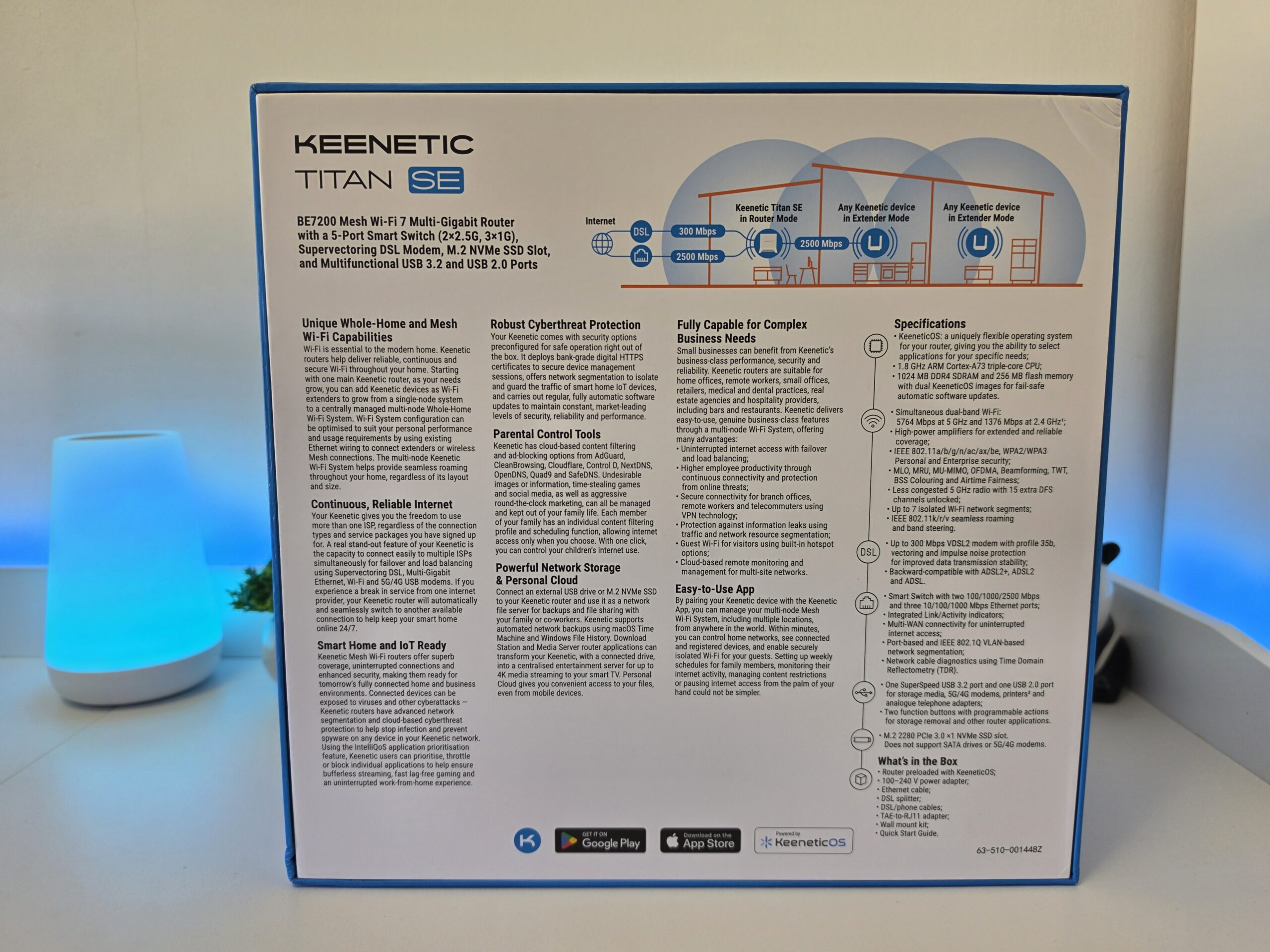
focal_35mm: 23
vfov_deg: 58.9
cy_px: 476
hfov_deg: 73.9
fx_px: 844
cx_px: 635
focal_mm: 6.5
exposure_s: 1/96.1
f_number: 1.4
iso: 25
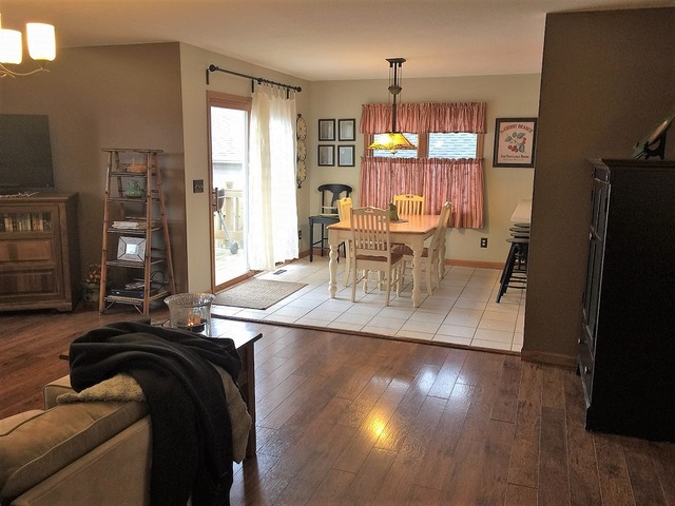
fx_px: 565
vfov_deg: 48.2
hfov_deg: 61.7
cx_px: 338
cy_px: 253
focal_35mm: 29
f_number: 2.2
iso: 32
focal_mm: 4.15
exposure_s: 1/15
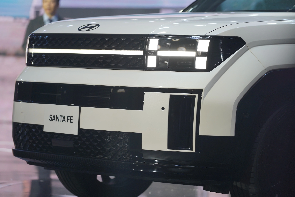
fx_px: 1352
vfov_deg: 8.3
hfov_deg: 12.5
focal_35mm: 165
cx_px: 148
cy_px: 98
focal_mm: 165
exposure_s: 1/250
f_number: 4
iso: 800
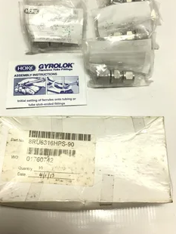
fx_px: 271
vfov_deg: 46.5
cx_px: 82
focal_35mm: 40
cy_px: 92
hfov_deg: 36.0
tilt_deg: -69.5
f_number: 2.4
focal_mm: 3.3
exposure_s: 1/252
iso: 25
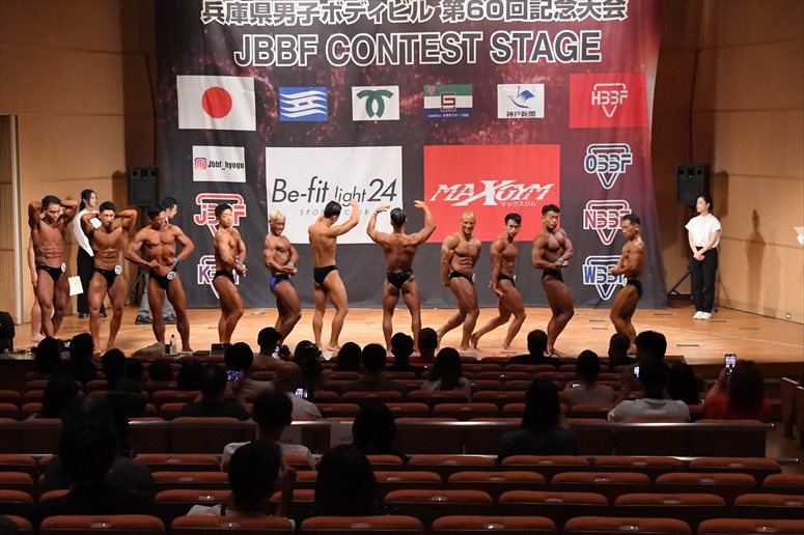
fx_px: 1830
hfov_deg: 24.8
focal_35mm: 82
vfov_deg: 16.6
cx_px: 402
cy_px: 268
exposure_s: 1/400
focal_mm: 55
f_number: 5.6
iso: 11400
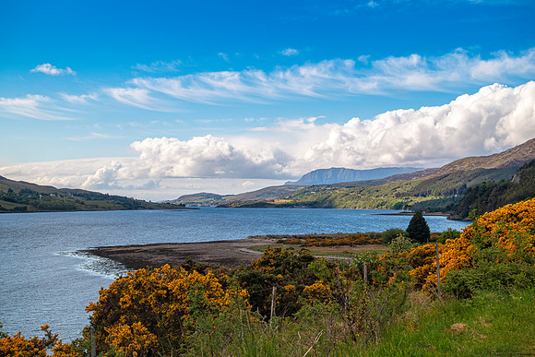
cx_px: 268
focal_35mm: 62
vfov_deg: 21.9
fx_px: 922
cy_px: 178
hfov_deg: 32.4
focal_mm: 22.77
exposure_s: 1/250
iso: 125
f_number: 7.1
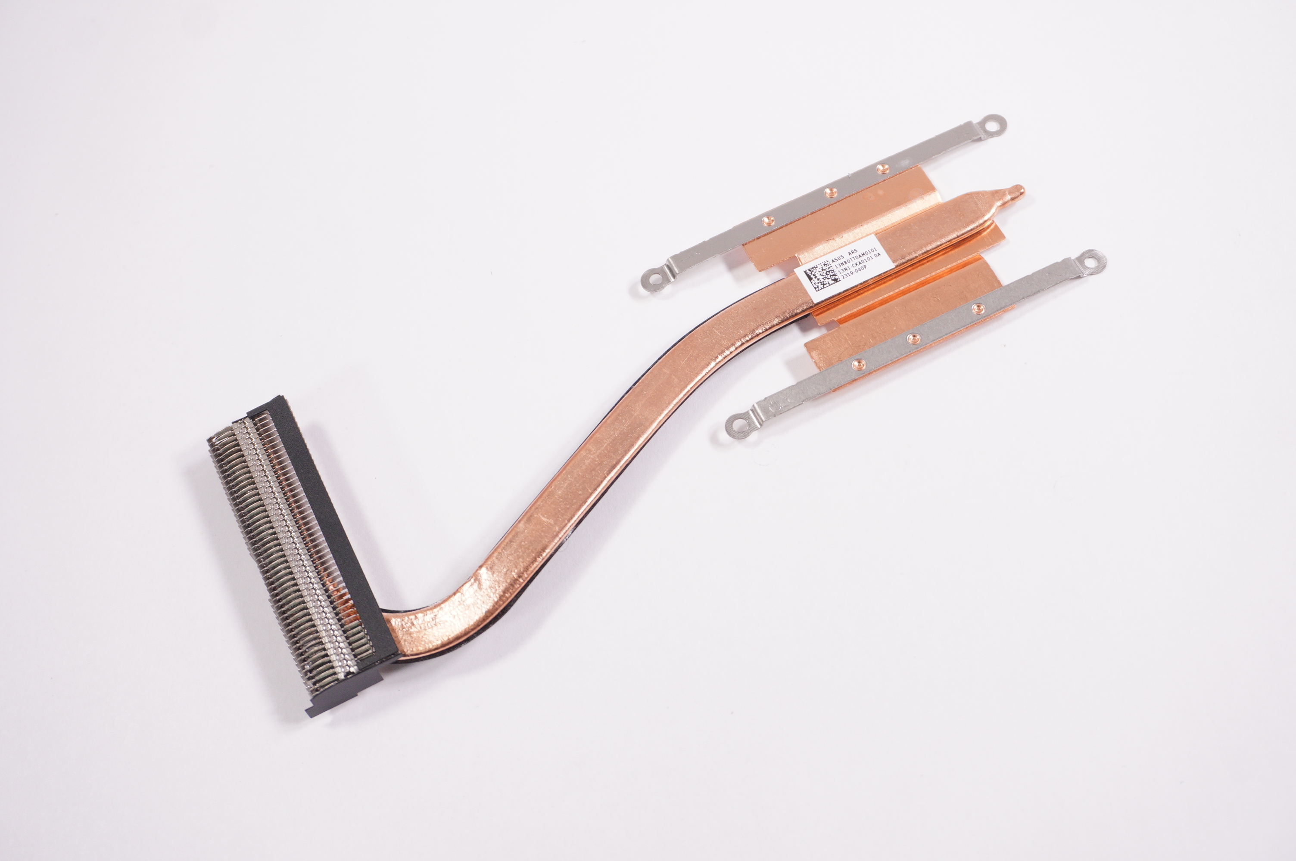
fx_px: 1619
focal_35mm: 45
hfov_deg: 43.6
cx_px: 648
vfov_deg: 29.8
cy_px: 430
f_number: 5.6
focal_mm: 30
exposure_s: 1/250
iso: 640
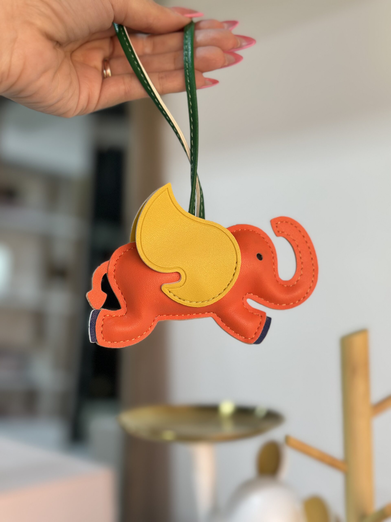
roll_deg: +0.7
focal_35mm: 48
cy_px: 261
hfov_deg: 30.3
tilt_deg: +1.5
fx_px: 723
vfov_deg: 39.7
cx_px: 196
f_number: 1.78
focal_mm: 6.86
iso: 125
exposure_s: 1/120
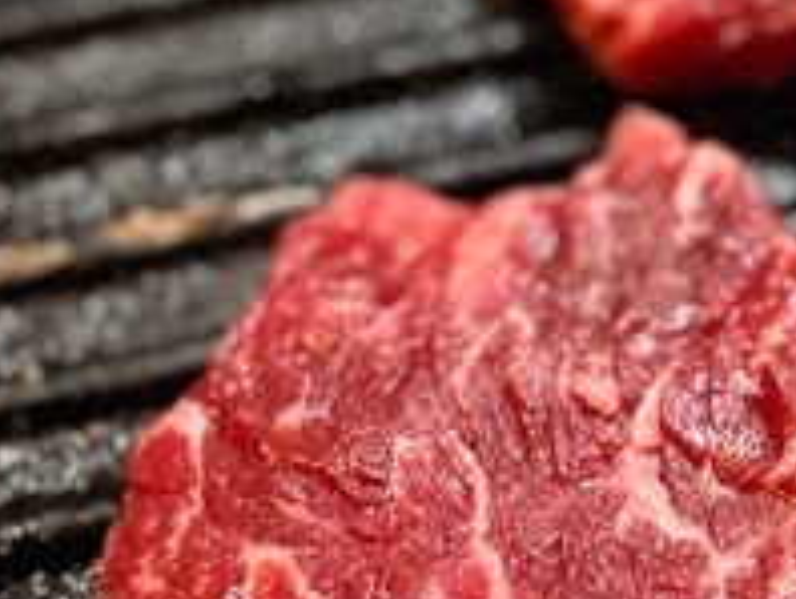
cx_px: 720
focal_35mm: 105
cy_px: 253
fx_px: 2417
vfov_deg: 14.1
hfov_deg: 18.4
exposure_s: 1/40
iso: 400
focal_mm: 5.7
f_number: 1.5
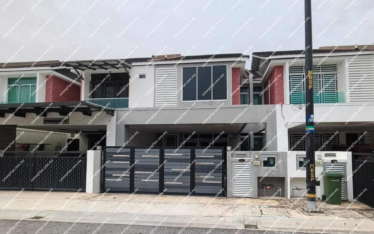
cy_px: 126
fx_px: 163
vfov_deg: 71.2
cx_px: 187
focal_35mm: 16
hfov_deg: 97.8
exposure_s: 1/1956
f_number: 2.2
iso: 50
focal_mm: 1.67
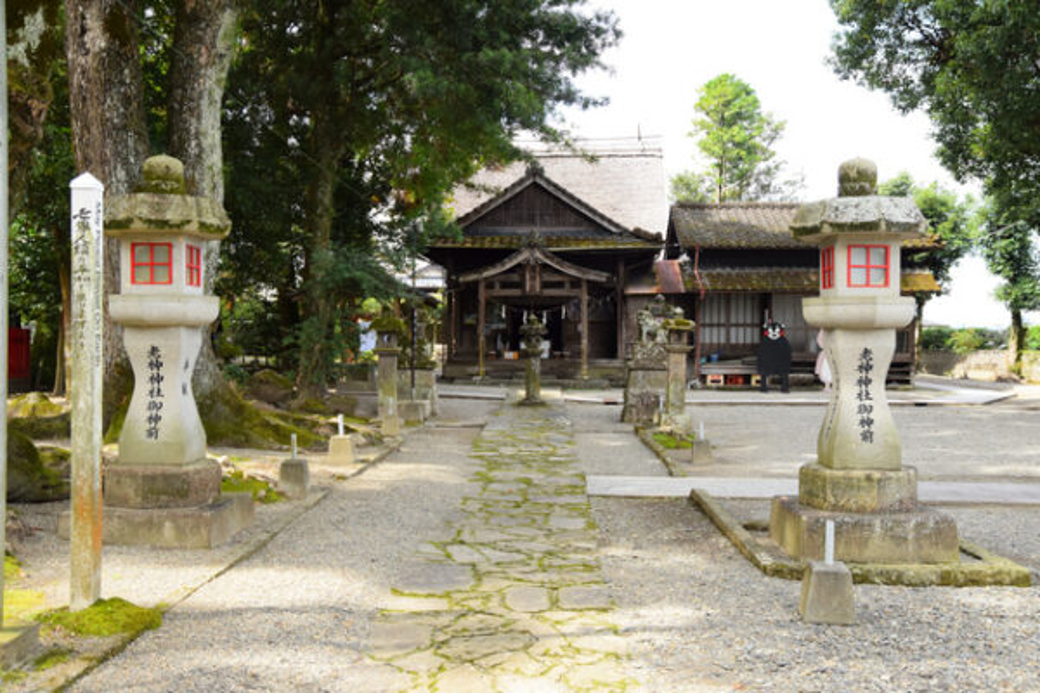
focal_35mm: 36
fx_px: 1040
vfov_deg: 36.9
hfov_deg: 53.1
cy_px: 346
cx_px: 520
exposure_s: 1/750
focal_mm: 24
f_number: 5.6
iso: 640
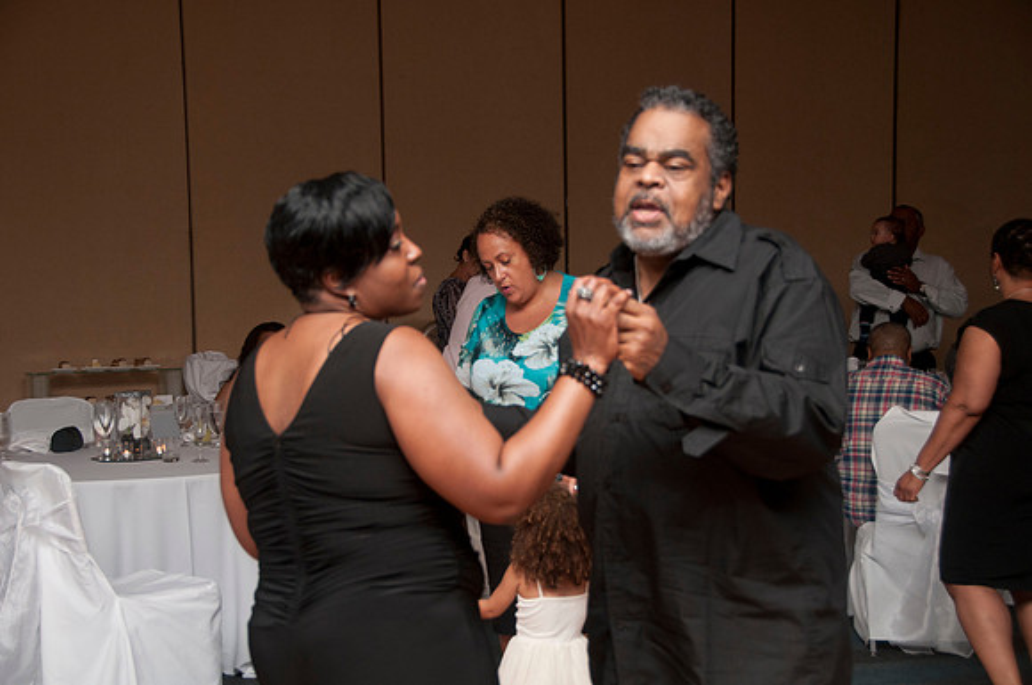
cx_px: 516
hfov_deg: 33.4
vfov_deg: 22.6
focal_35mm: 60
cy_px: 342
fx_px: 1718
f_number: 5.6
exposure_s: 1/125
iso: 400
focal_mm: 40
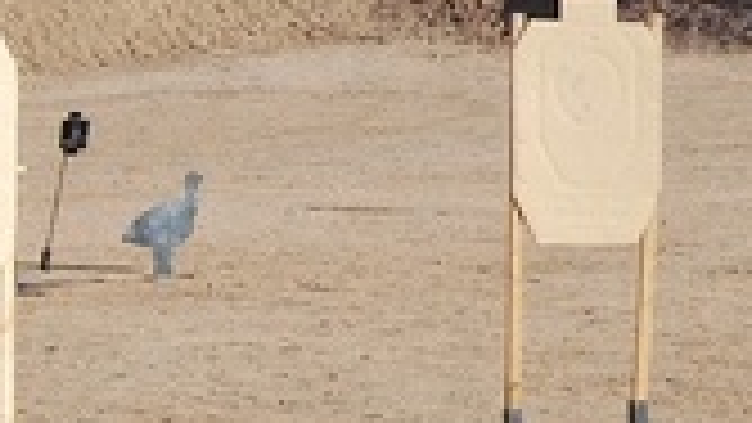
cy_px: -74
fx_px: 3869
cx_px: 1063
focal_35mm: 194
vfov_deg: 6.2
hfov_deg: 10.8
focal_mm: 26
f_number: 7.1
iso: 100
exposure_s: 1/200
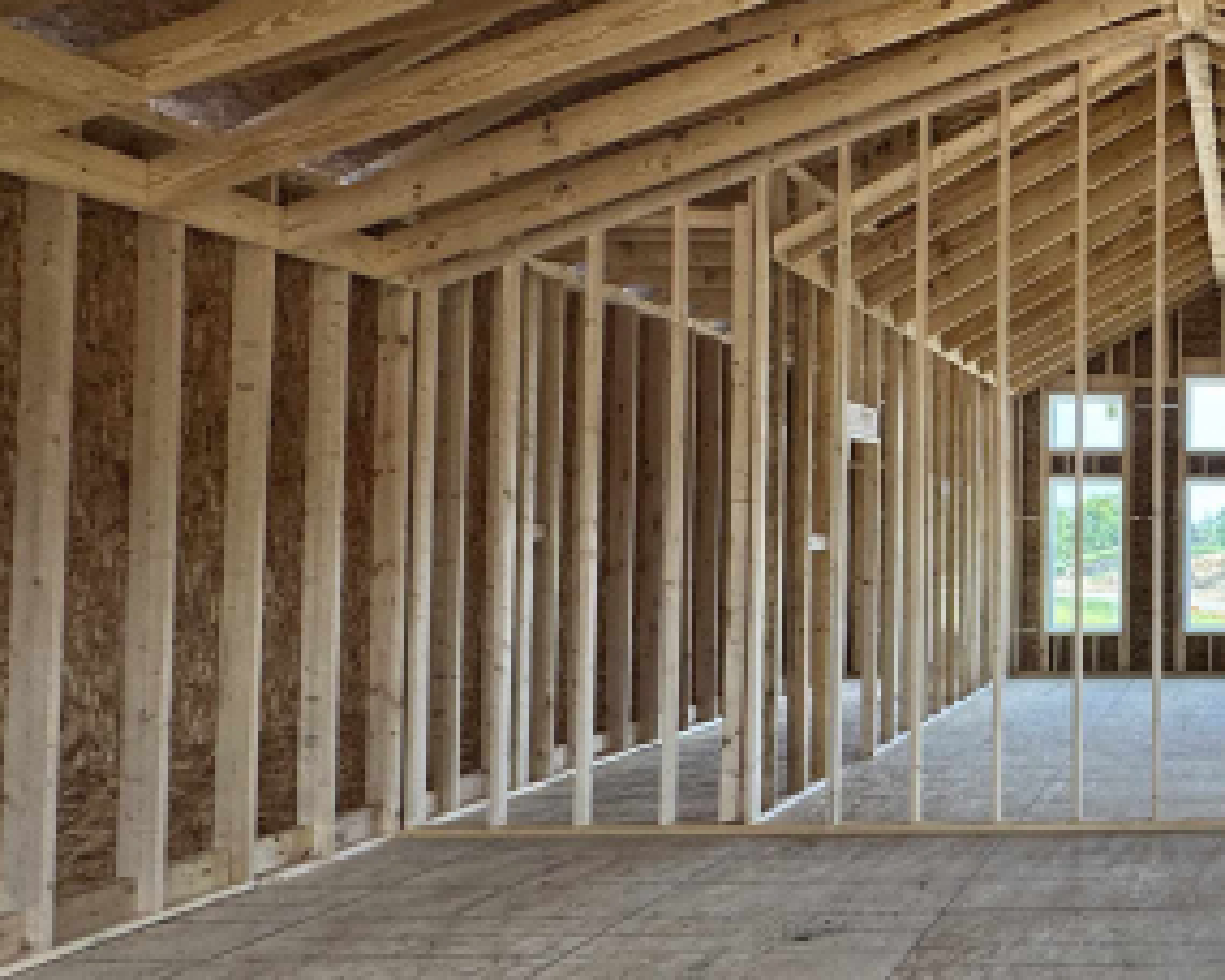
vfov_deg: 45.8
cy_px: 503
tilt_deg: -0.3
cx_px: 1326
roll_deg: -0.1
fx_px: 1160
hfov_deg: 43.8
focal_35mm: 32
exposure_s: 1/99
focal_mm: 2.22
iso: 80
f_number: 2.2
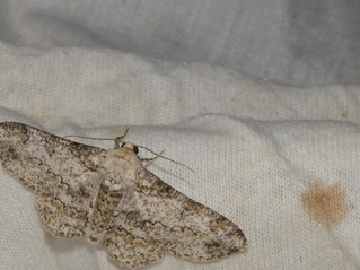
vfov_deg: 6.2
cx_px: 107
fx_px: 2505
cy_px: 200
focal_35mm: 241
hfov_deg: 8.2
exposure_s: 1/400
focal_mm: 21.5
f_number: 8
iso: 80
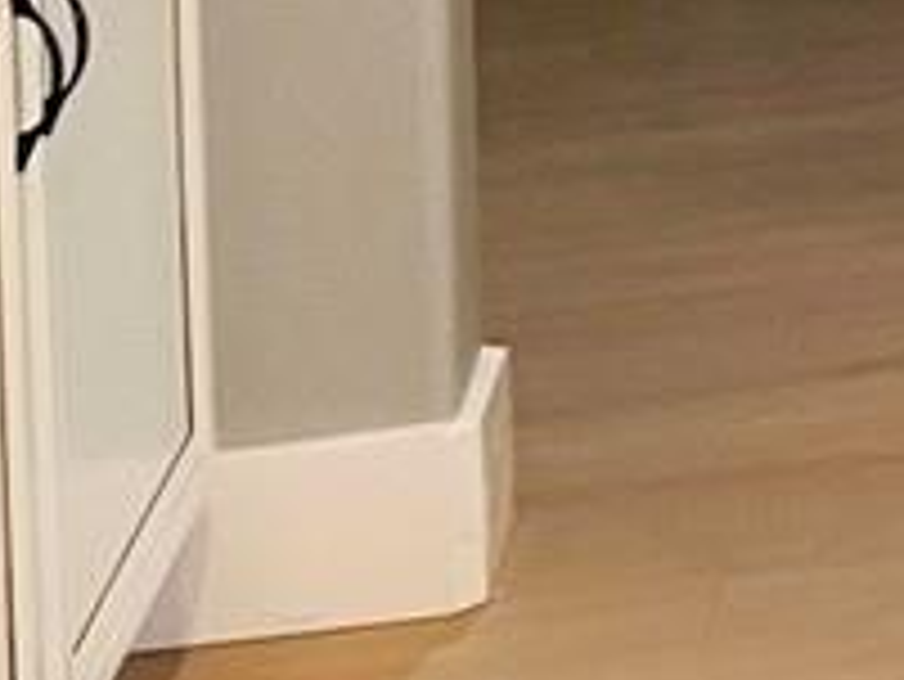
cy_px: -1342
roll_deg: +0.9
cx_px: 3324
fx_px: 5409
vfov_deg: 6.6
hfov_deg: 7.5
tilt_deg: -1.9
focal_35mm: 207
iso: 80
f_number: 1.6
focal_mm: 5.1
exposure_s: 1/60
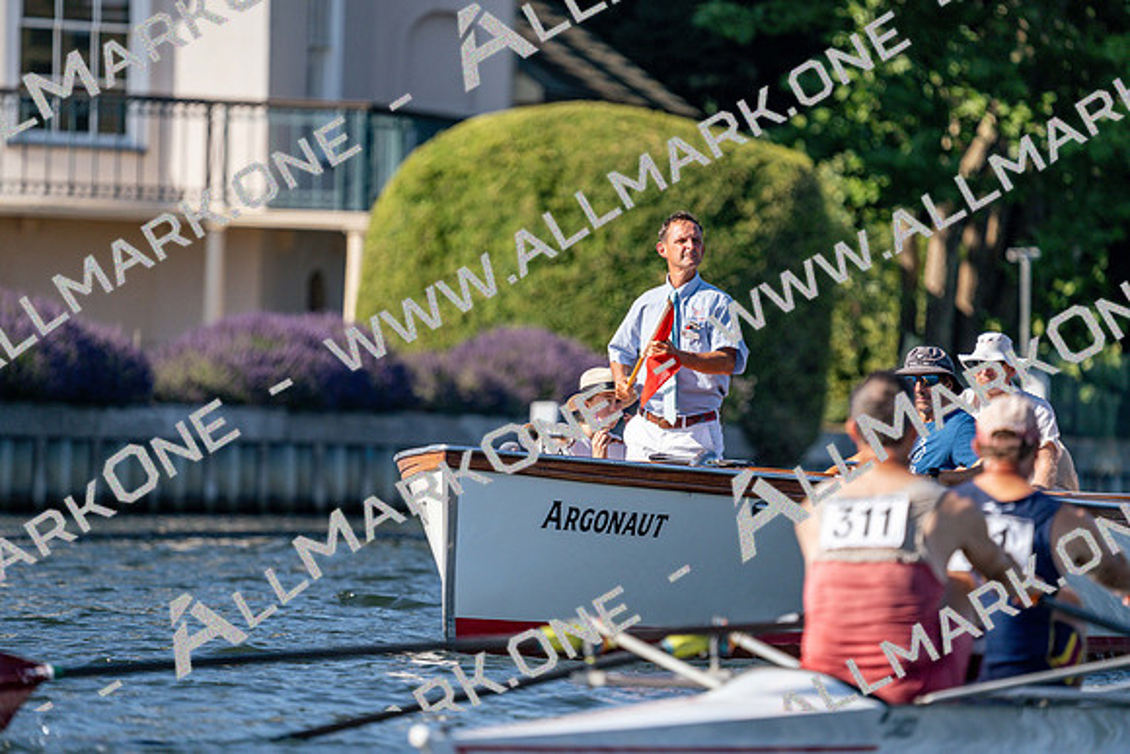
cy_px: 377
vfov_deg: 2.9
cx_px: 565
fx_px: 15007
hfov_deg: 4.3
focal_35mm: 478
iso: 400
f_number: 6.3
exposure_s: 1/1600
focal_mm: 478
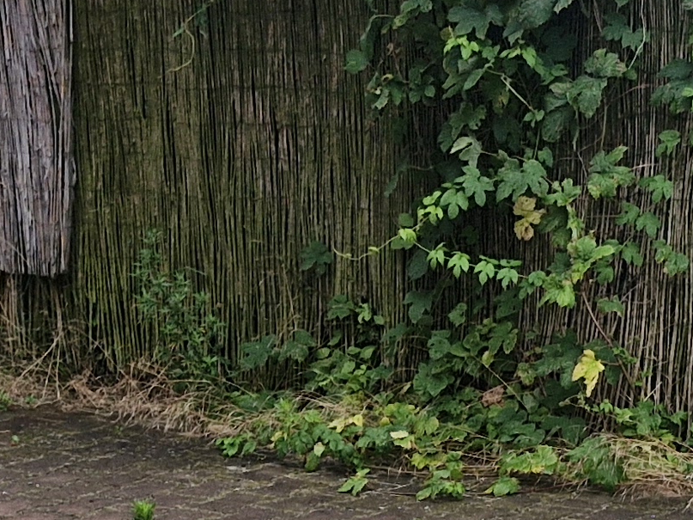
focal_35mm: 114
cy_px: 745
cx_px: 471
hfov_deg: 17.2
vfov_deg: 12.4
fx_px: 2282
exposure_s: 1/180
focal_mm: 5.54
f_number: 1.8
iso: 100
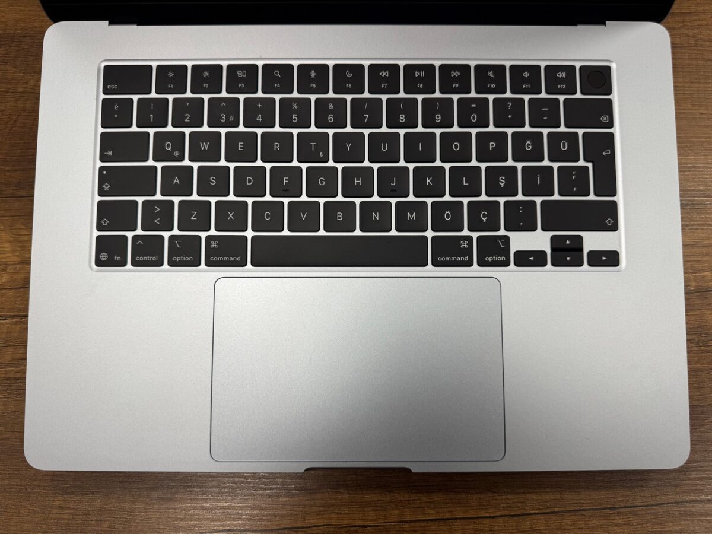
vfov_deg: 56.8
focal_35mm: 24
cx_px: 356
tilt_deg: -68.8
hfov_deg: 71.6
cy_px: 267
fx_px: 494
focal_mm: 6.76
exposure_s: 1/100
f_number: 1.78
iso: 64
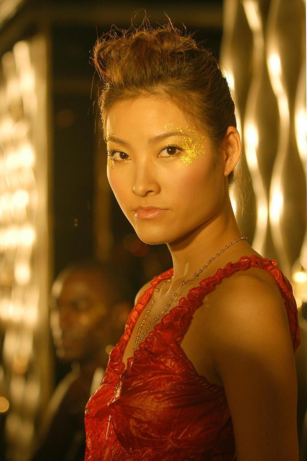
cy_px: 230
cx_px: 154
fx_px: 1343
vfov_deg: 19.5
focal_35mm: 105
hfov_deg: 13.0
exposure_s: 1/125
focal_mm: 70
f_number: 2.8
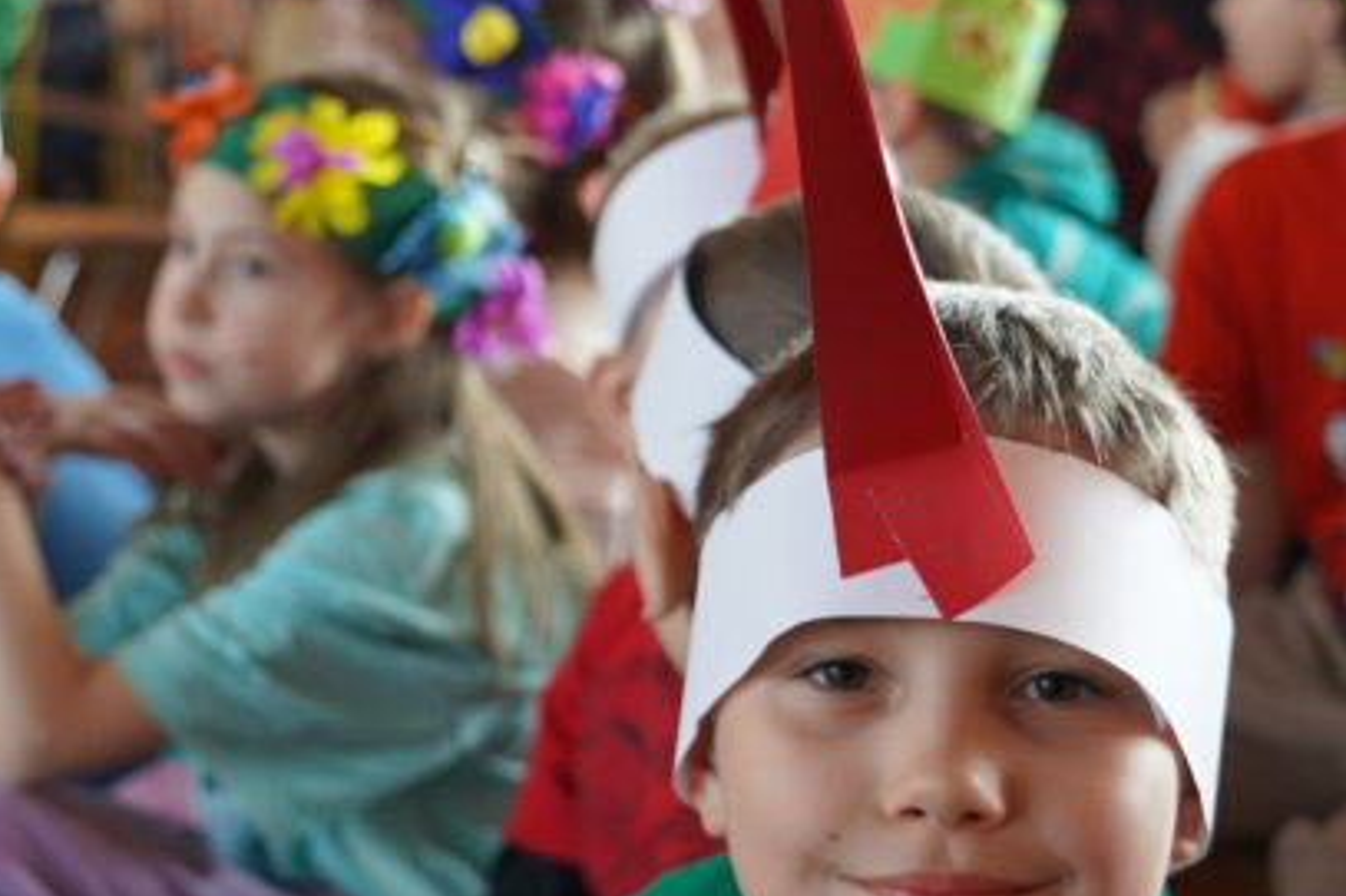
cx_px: 384
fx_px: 3139
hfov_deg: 24.0
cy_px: 354
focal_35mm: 84
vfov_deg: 16.2
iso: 1600
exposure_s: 1/160
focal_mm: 38
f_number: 4
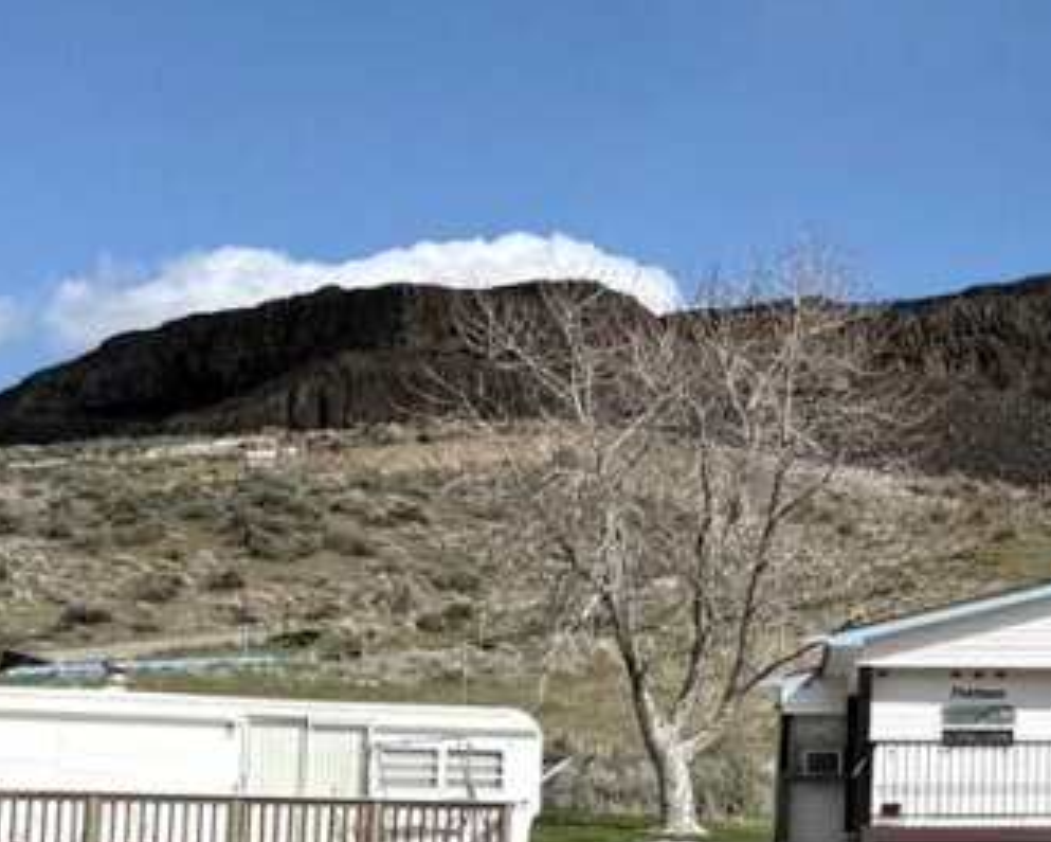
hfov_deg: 17.4
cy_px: 489
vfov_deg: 15.5
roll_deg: +0.3
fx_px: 3080
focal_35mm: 99
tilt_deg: +9.8
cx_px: 1597
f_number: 1.78
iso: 80
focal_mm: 6.76
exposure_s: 1/6173
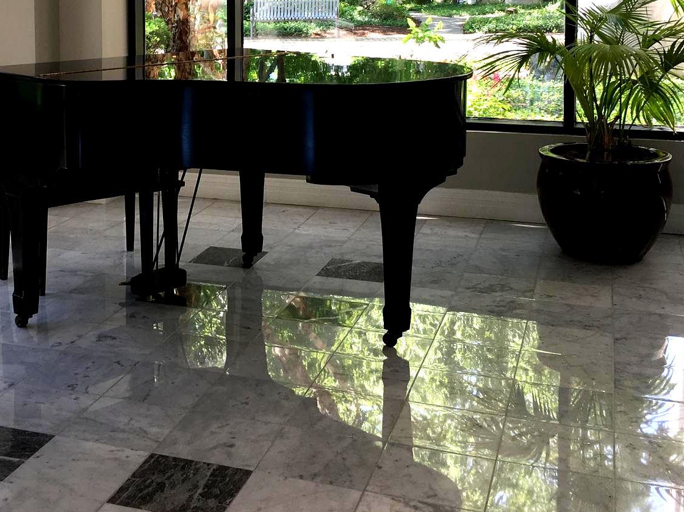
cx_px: 194
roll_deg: +0.9
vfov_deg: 26.7
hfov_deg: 35.6
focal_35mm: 53
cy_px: 62
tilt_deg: -4.7
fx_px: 1047
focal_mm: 4.15
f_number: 2.2
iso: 25
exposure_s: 1/60
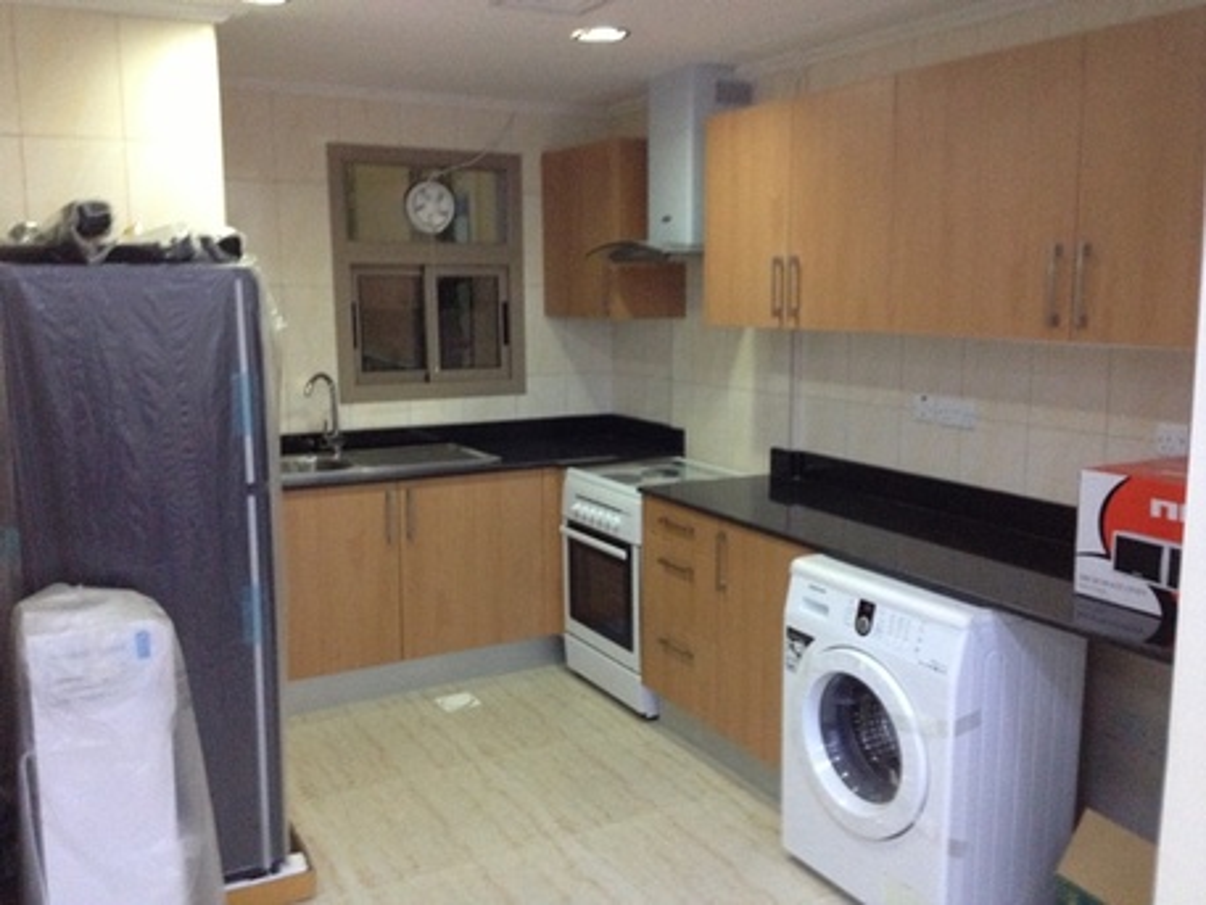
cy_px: 452
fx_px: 1220
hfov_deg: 52.6
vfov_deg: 40.7
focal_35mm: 35
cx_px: 603
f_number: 2.4
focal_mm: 4.28
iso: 400
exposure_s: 1/17
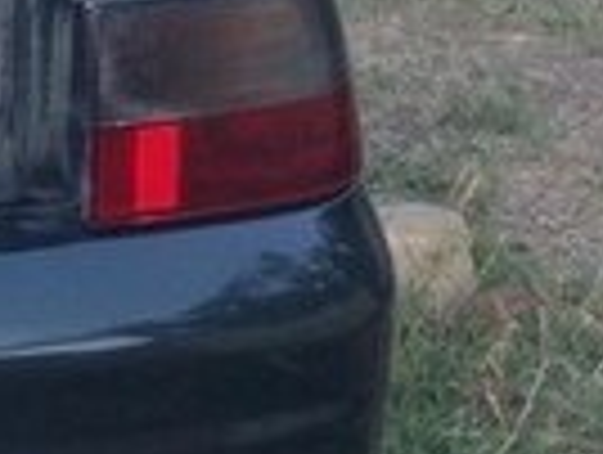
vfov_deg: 9.0
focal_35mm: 162
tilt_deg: -16.6
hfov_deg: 10.5
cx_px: -846
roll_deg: +1.1
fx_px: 2827
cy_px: -160
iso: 64
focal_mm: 4.12
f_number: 2.4
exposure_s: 1/120
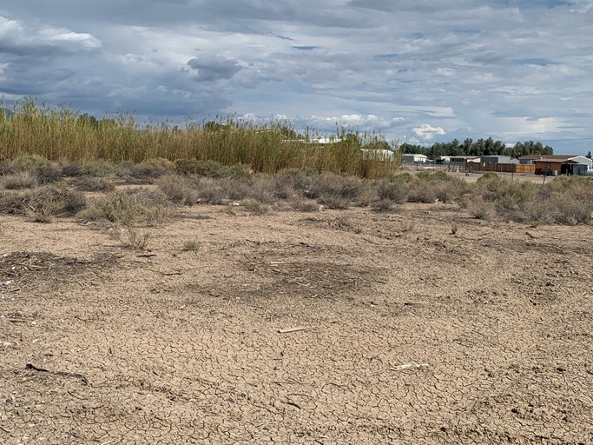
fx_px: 668
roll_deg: -2.0
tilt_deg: -2.2
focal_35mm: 39
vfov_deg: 36.6
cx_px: 283
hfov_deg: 47.9
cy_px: 166
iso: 25
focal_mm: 4.25
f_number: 1.8
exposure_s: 1/5405
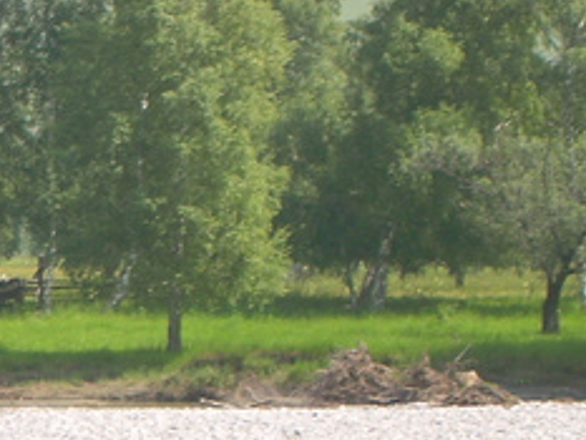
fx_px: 5589
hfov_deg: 6.0
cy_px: 416
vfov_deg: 4.5
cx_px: -181
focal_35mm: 330
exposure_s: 1/177
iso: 50
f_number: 4.9
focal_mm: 18.9
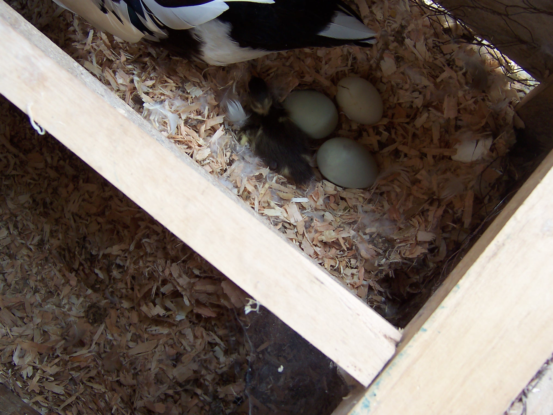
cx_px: 276
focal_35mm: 36
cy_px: 208
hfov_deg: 51.4
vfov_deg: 39.7
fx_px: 575
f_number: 2.8
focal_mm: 5.6
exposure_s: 1/60
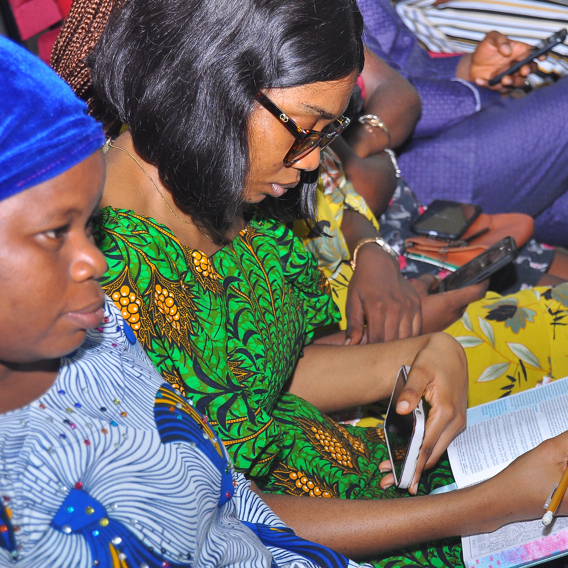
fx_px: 1726
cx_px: 396
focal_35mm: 93
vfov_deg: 18.7
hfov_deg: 18.6
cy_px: 285
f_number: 5.3
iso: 400
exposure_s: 1/100
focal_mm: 48
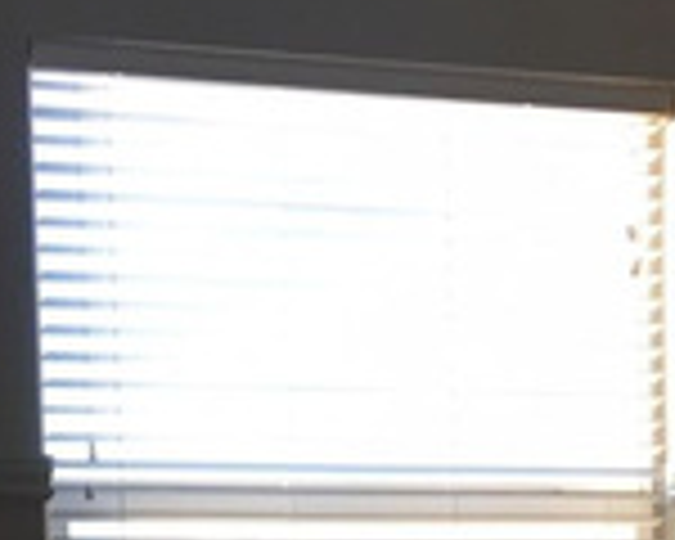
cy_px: 765
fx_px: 2417
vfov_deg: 12.2
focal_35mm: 121
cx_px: 720
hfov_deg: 15.5
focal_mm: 4.15
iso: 25
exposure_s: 1/30
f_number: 2.2
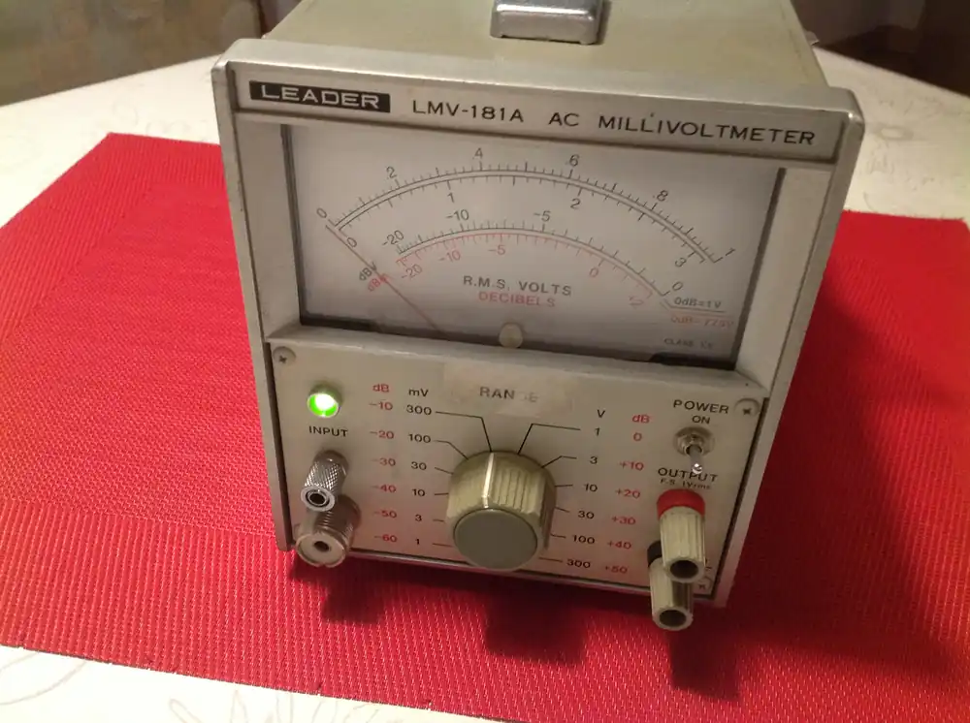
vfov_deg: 40.6
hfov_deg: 52.7
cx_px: 485
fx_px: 979
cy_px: 362
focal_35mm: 35
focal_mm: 4.28
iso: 250
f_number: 2.4
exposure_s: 1/17
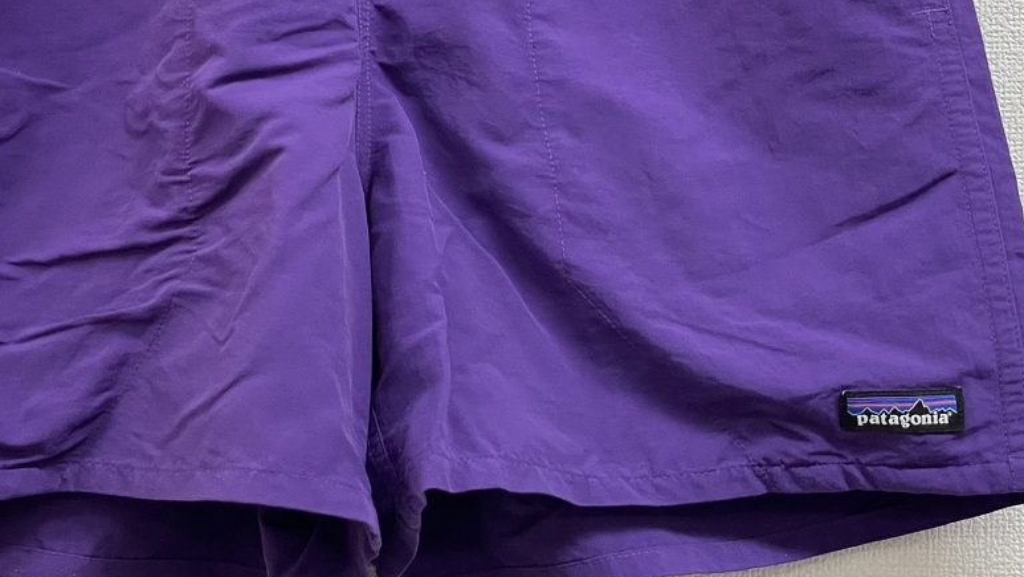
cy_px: 80
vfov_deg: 13.6
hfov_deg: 24.1
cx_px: 404
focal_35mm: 88
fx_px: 2390
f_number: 2
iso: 160
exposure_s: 1/99
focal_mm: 6
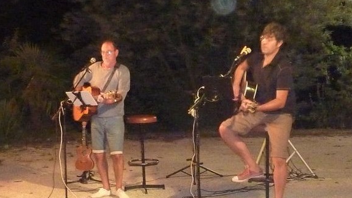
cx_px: 175
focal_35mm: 56
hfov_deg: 37.2
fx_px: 523
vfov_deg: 21.4
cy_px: 115
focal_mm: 4.7
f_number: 3.4
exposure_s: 1/8
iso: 1000
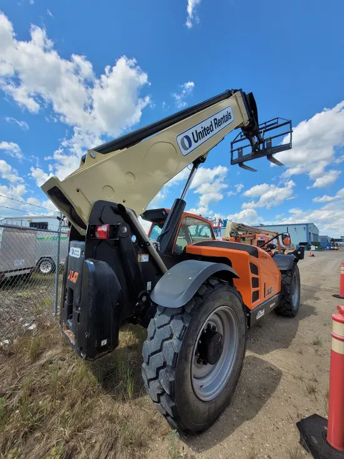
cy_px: 230
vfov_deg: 106.2
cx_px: 172
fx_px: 172
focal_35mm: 13
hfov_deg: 89.9
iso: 40
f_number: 2.2
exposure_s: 1/1205
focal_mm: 1.74
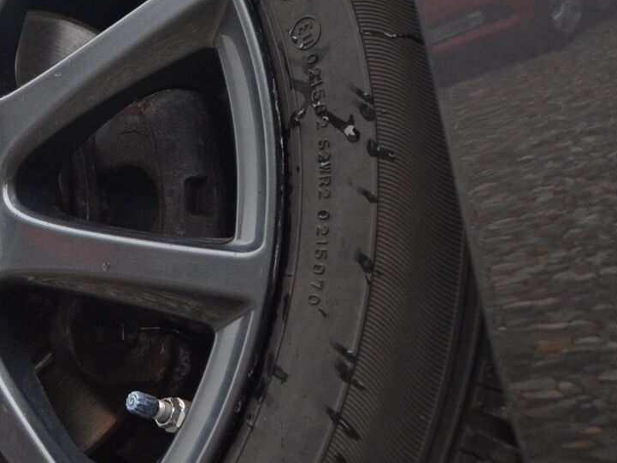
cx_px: -68
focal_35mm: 69
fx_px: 1230
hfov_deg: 26.0
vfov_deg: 21.0
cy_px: 87
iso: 320
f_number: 5.6
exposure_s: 1/125
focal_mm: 18
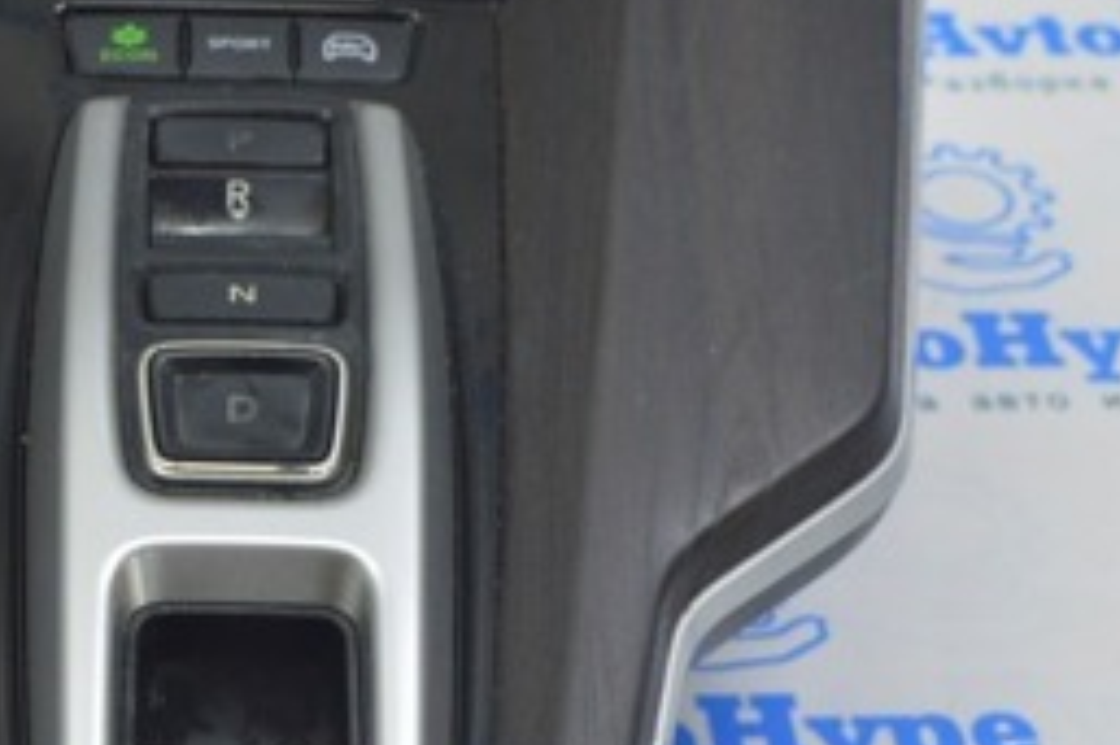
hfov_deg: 18.1
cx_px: 166
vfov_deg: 12.2
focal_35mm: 112
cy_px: 547
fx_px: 3482
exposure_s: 1/25
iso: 400
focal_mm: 30
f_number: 5.6
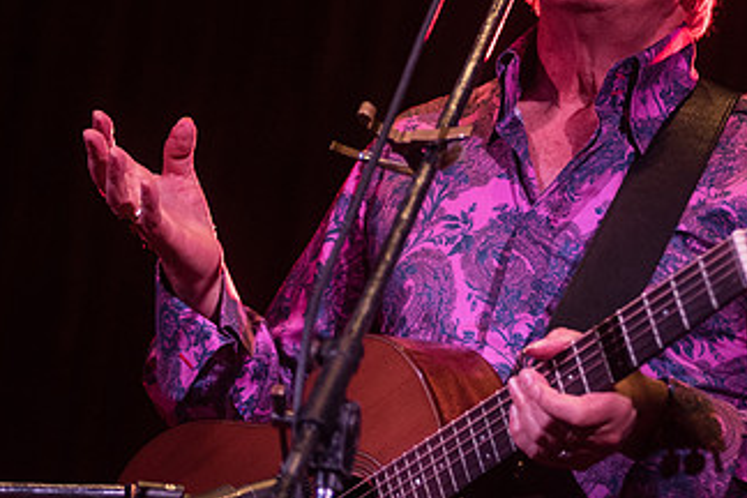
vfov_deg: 7.0
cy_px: 101
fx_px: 4067
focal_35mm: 196
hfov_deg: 10.5
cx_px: 535
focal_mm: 95
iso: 2000
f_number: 3.2
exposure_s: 1/320
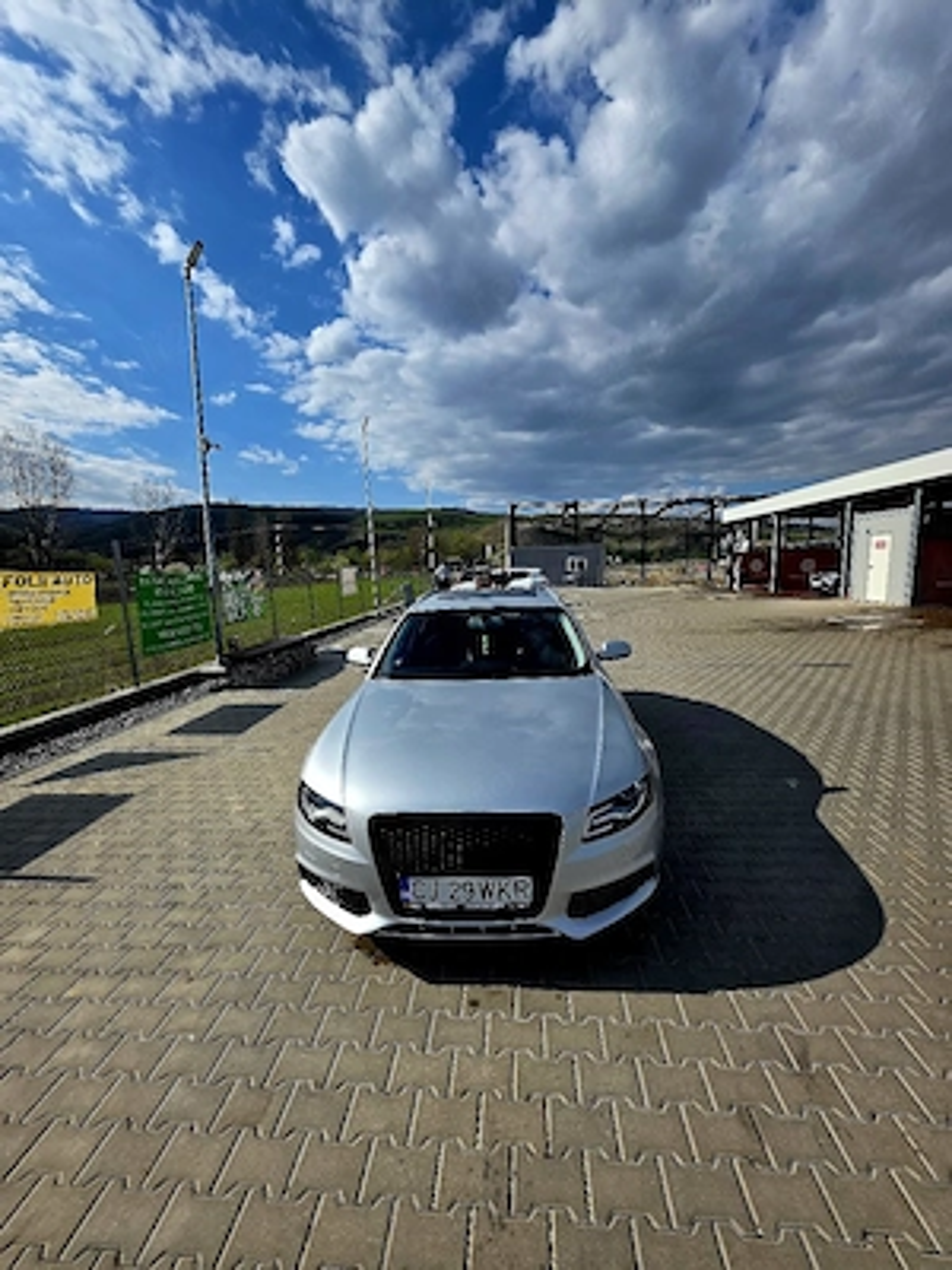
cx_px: 476
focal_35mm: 13
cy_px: 635
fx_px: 477
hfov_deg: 89.9
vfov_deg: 106.2
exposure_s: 1/5000
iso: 40
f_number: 1.9
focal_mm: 2.2
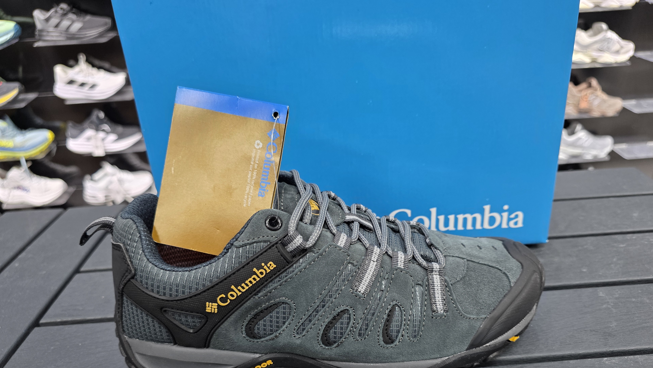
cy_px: 250
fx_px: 450
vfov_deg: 43.7
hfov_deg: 71.9
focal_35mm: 26
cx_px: 338
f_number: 1.7
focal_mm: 6.3
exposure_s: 1/100
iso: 200
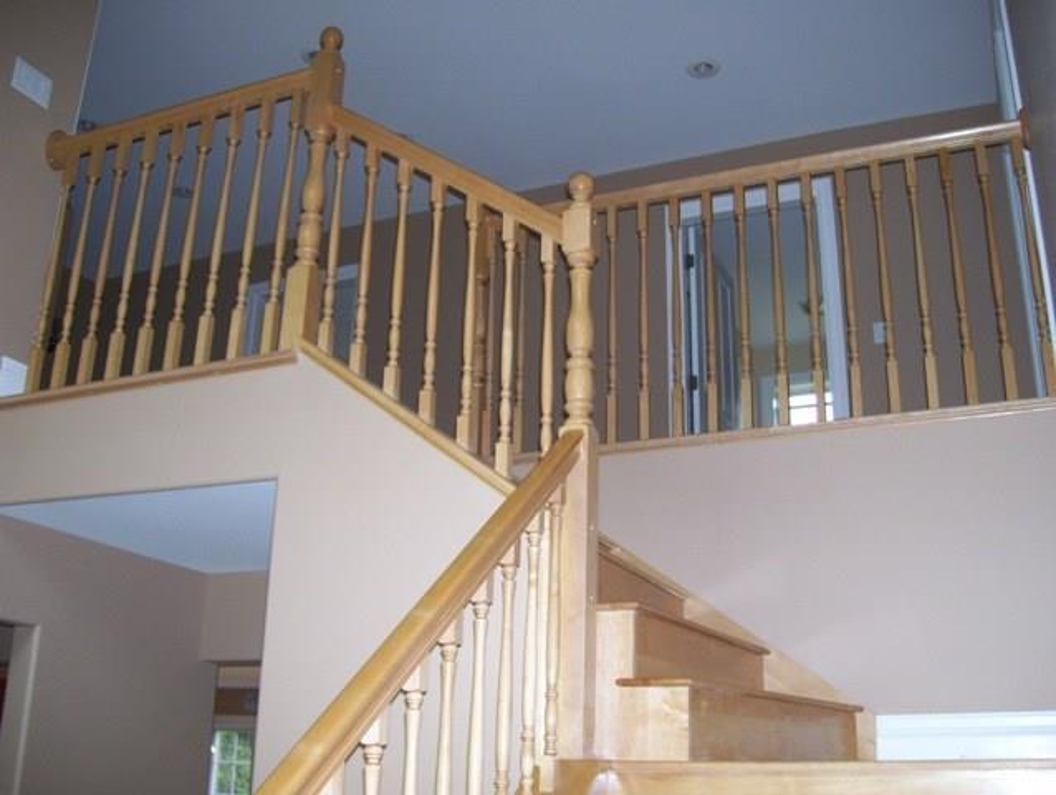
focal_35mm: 36
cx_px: 528
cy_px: 398
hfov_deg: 51.3
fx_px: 1099
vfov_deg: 39.7
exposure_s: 1/60
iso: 160
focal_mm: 6
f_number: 2.7
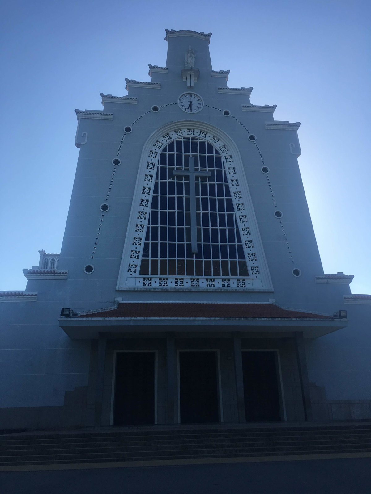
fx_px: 414
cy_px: 247
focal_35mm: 29
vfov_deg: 61.7
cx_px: 186
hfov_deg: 48.2
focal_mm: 4.15
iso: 25
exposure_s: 1/1748
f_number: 2.2
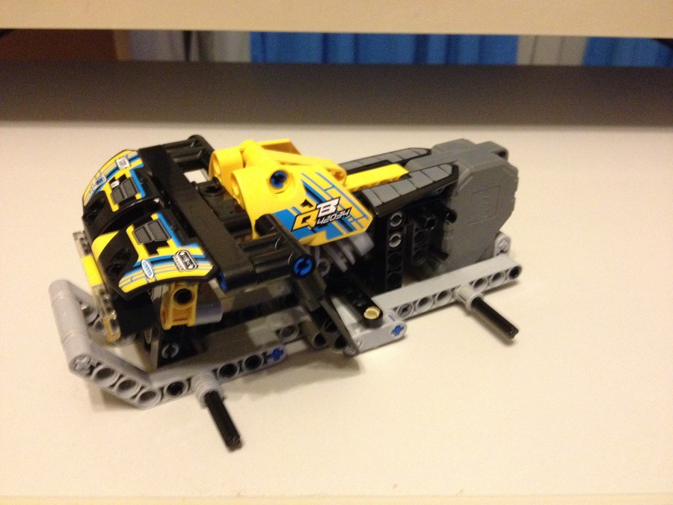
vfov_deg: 40.7
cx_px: 336
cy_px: 252
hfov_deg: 52.6
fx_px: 680
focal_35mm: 35
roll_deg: -0.8
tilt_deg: -29.0
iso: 500
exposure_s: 1/15
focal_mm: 4.28
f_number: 2.4
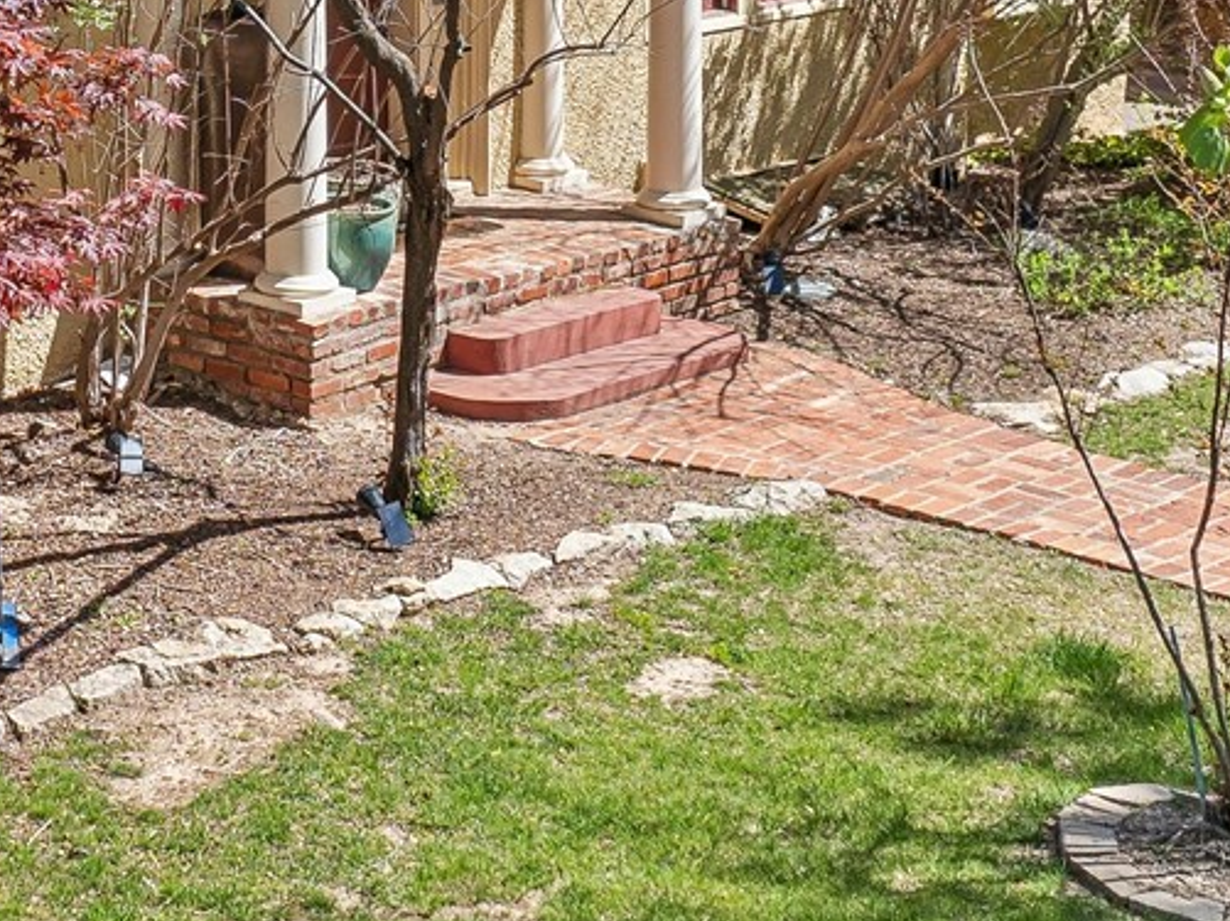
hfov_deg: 20.7
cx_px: 43
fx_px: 3267
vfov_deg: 15.5
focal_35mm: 92
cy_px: -174
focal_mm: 12.3
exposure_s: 1/1250
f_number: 2.8
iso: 110
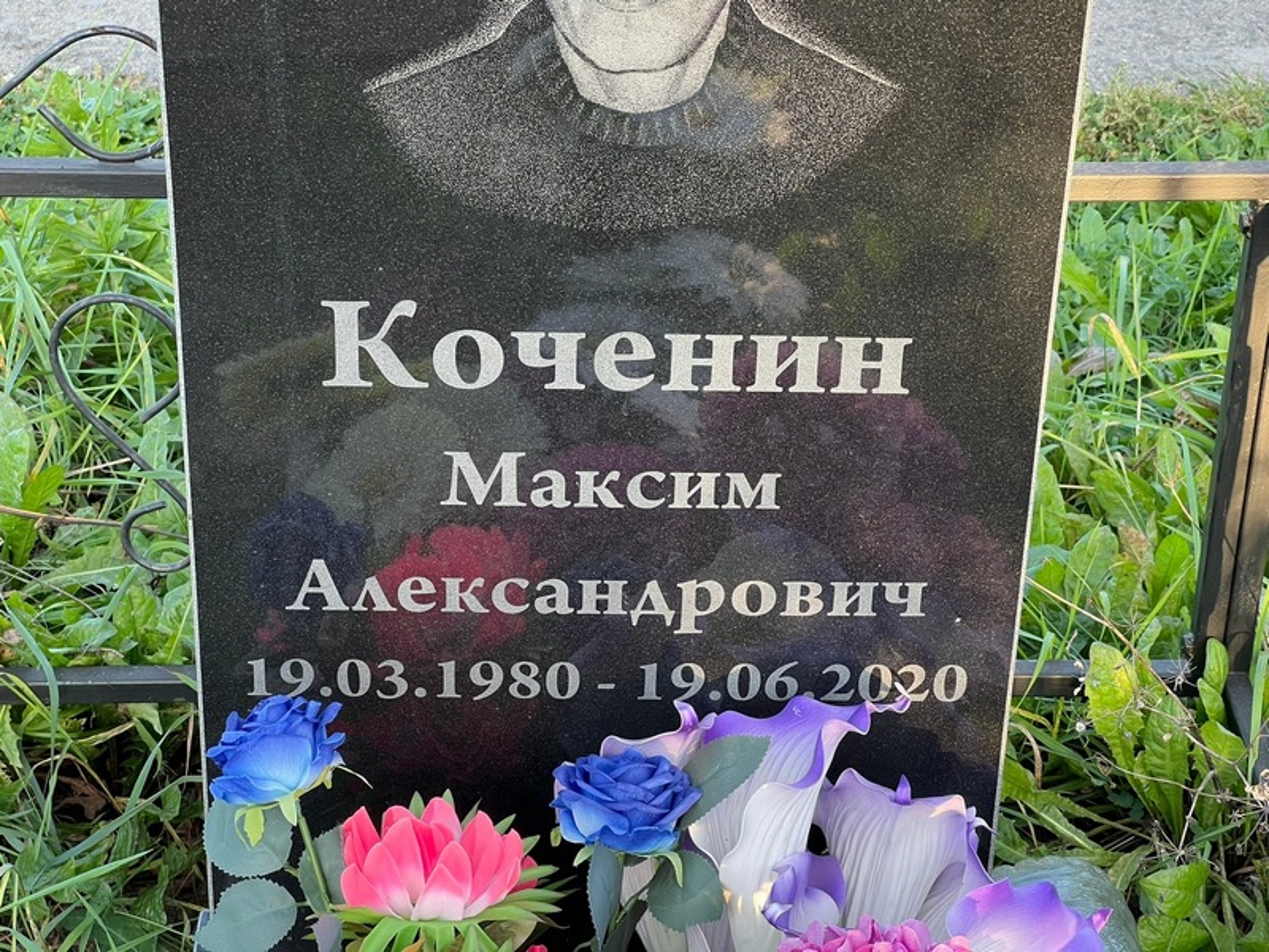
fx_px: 2823
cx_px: 634
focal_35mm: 77
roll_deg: -0.7
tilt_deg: -31.0
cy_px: 476
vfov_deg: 19.1
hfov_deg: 25.3
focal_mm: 9
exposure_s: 1/99
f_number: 2.8
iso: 100
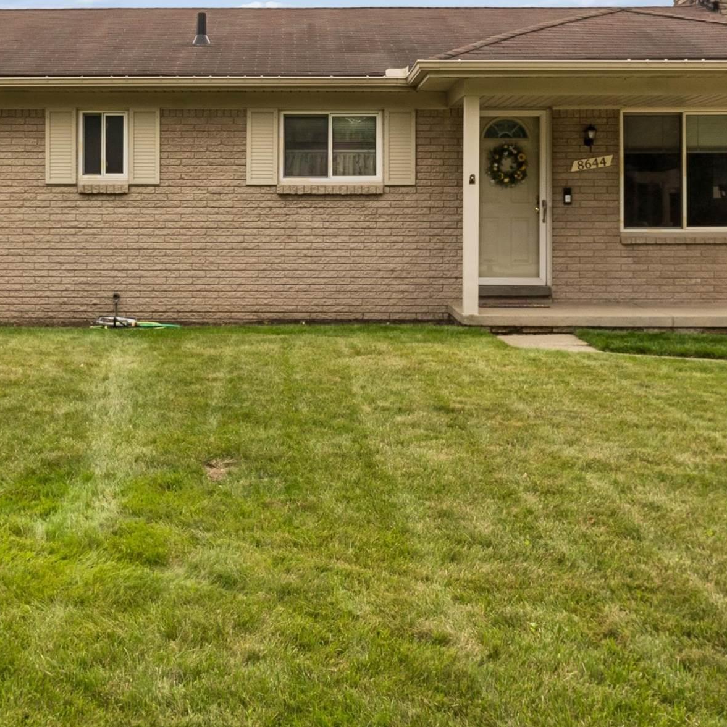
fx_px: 1212
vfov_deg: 32.7
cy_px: 167
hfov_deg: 33.2
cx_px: 261
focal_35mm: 51
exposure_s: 1/125
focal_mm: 23
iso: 200
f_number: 13
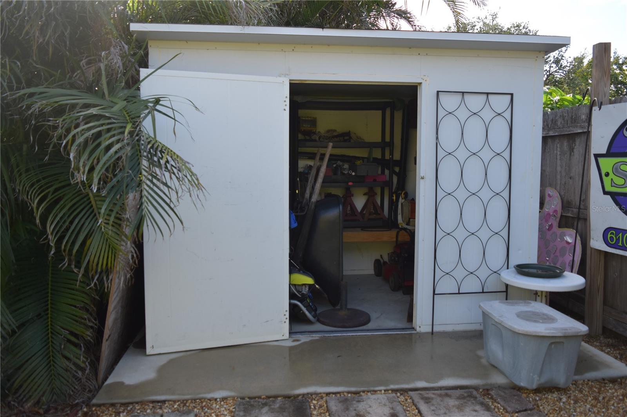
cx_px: 314
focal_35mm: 27
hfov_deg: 67.4
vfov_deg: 47.9
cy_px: 208
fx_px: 470
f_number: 4
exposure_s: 1/1000
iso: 400
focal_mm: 18
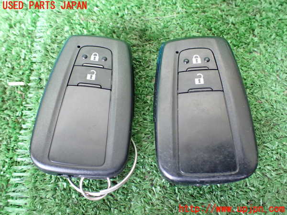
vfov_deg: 46.8
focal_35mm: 30
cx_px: 144
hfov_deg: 60.0
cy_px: 108
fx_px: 249
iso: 800
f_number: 2.3
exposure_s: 1/30
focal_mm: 5.4
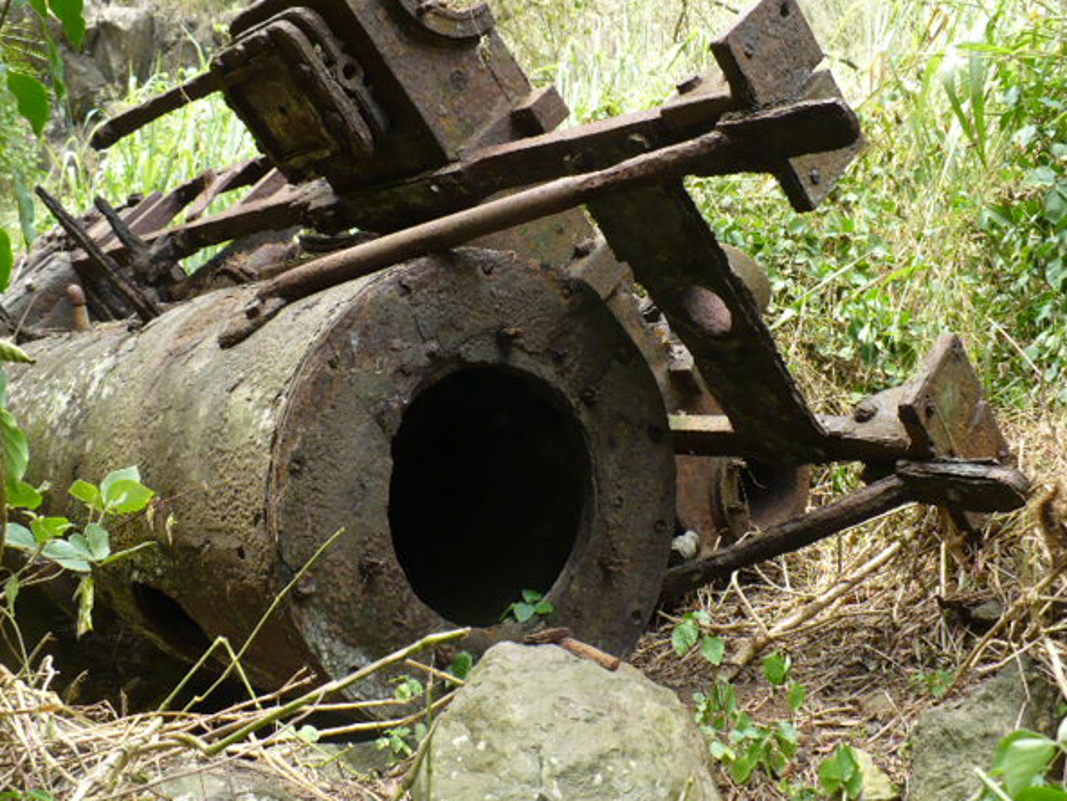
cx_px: 526
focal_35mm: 40
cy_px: 393
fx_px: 1233
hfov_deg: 46.8
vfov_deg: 36.0
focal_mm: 6.1
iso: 100
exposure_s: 1/100
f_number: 2.8
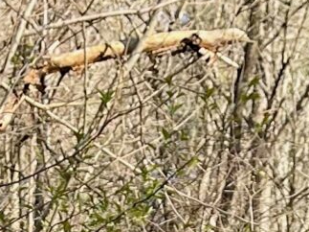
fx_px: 1767
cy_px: 916
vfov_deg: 6.2
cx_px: 54
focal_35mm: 198
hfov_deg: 10.0
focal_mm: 5.1
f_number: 1.6
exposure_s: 1/363
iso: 32
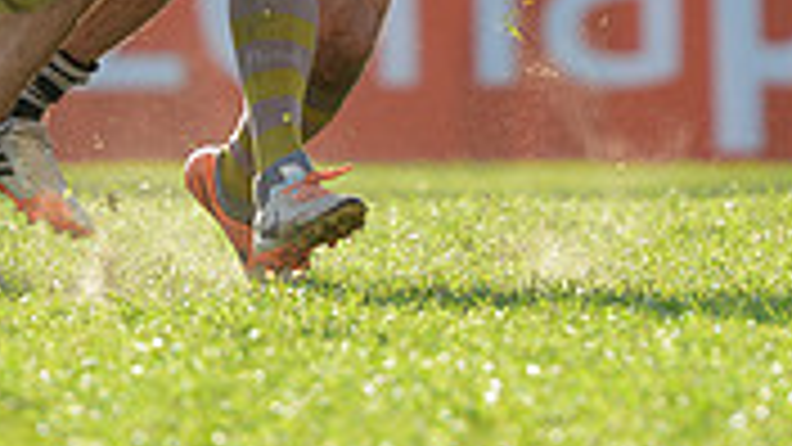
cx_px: 261
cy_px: -340
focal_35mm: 968
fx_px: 20329
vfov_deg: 1.3
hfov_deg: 2.2
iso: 320
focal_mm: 280
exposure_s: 1/640
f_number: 4
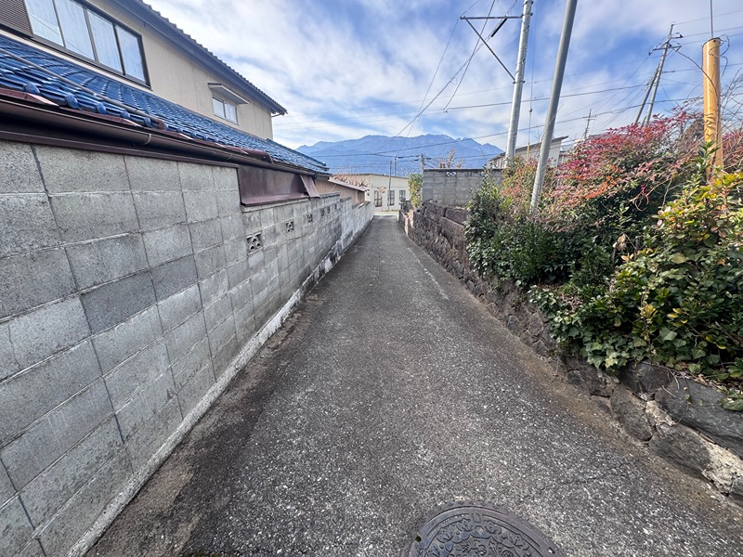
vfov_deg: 85.7
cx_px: 372
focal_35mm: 14
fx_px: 300
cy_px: 278
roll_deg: -0.9
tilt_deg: -16.9
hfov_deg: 102.1
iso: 40
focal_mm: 2.22
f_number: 2.2
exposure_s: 1/313
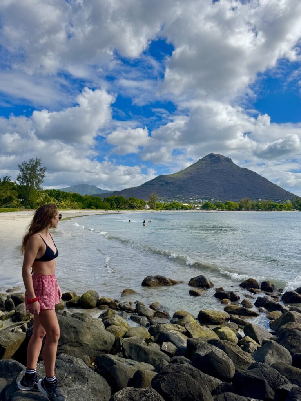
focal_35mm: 24
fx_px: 278
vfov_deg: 71.6
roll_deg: +1.1
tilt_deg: +2.2
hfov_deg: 56.8
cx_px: 150
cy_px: 200
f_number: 1.78
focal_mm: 6.76
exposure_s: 1/7937
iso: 80
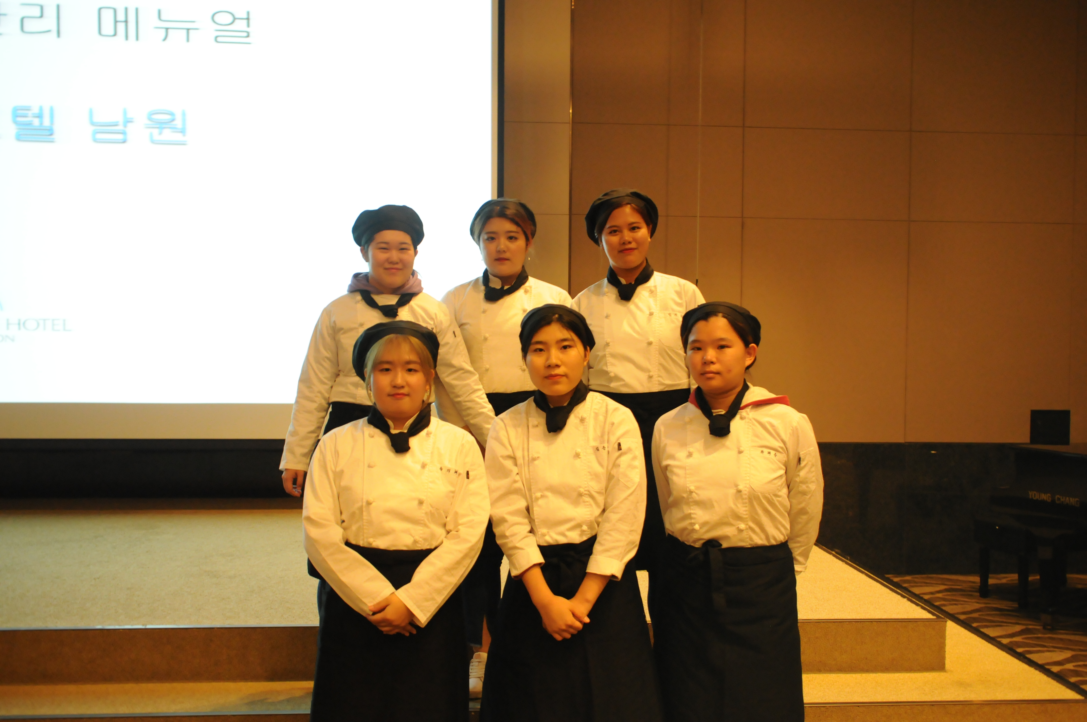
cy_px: 361
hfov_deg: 55.2
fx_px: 1040
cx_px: 544
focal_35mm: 34
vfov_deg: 38.3
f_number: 3
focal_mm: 23
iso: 1600
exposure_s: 1/30
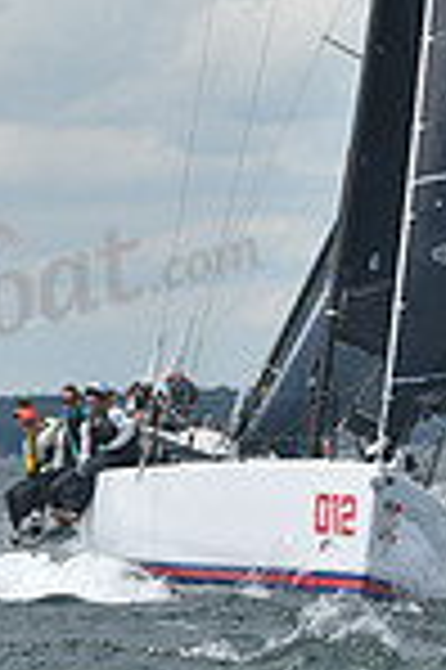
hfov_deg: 2.6
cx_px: 493
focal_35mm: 527
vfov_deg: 3.9
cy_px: -436
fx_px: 9815
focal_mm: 135
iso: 250
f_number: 8
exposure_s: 1/1000
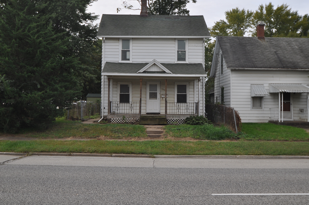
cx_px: 154
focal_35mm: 36
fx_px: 309
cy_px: 102
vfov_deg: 36.8
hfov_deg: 53.2
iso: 200
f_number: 7.1
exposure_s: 1/200
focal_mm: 24
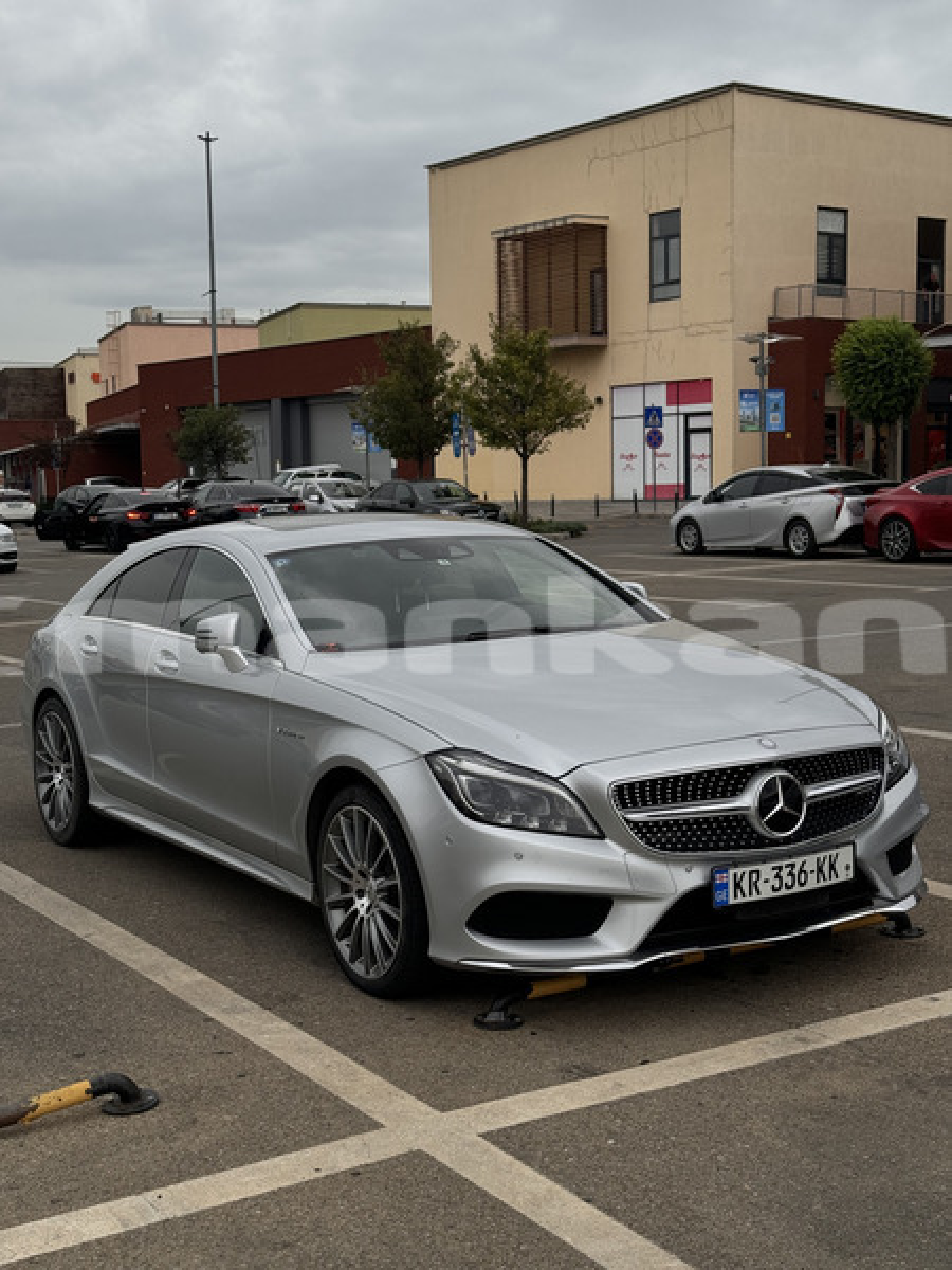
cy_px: 635
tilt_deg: -4.6
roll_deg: +0.8
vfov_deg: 39.7
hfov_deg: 30.3
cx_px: 476
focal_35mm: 48
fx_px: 1760
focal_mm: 6.76
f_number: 1.78
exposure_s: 1/1524
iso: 64
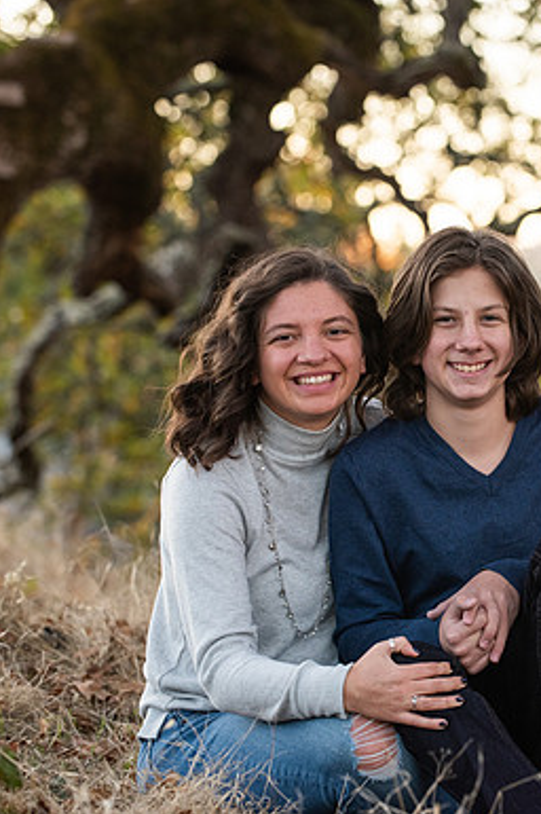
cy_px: 407
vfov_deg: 11.8
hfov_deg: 7.8
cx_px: 488
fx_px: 3952
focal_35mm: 175
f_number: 4
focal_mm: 116
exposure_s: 1/250
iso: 640
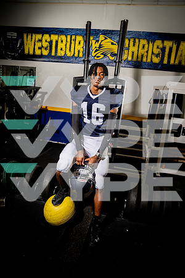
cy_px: 139
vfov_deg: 73.7
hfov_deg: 53.1
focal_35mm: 24
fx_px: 185
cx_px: 92
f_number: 4.5
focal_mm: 24
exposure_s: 1/250
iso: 200
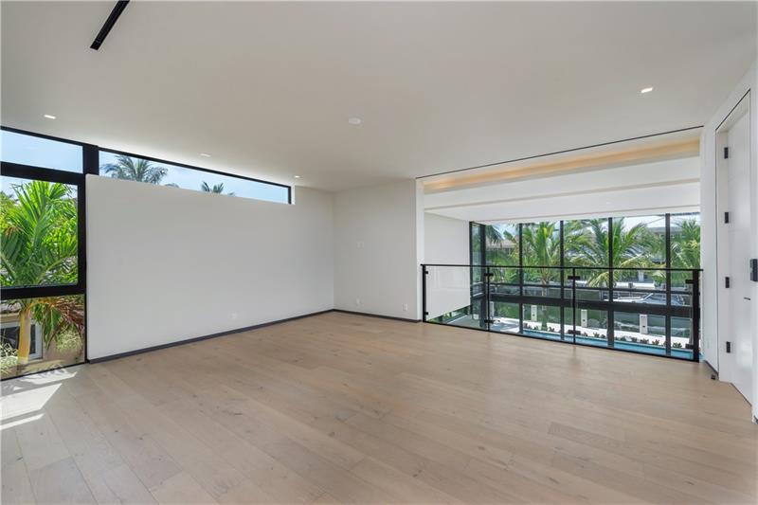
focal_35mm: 15
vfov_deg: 77.3
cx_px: 379
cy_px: 252
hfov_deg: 100.4
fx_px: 316
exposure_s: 1/200
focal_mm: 15
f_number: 8
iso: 250
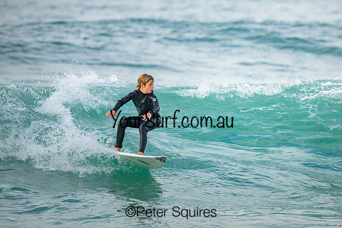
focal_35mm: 1005
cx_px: 213
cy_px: 85
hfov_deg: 2.1
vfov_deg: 1.4
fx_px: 9547
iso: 1000
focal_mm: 800
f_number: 6.3
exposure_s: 1/2000
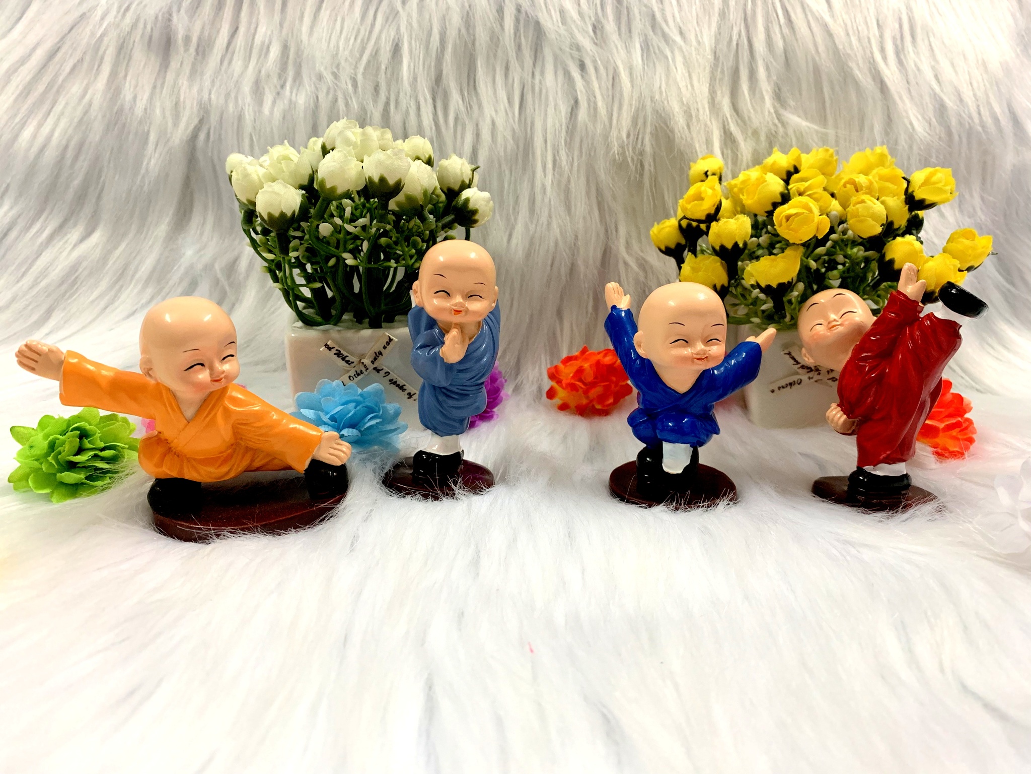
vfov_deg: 53.1
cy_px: 387
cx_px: 516
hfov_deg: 67.3
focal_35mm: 26
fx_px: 774
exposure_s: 1/50
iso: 250
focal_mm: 4.25
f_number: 1.8
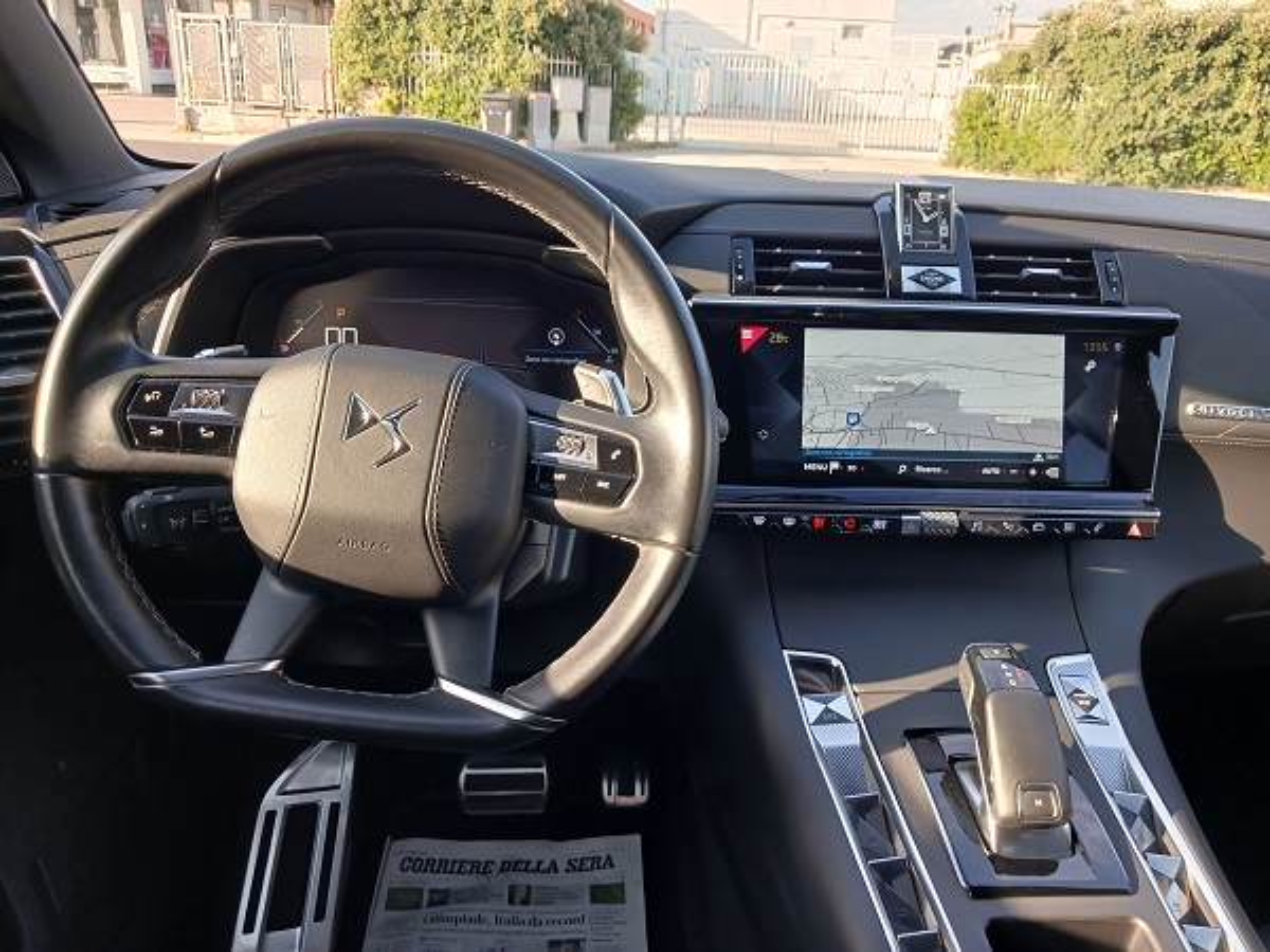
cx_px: 635
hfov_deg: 65.3
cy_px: 476
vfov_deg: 51.4
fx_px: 991
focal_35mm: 27
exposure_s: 1/50
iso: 25
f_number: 1.8
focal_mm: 3.98
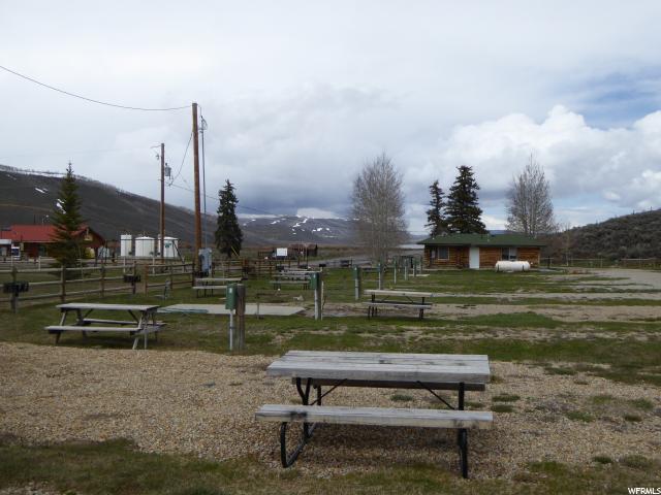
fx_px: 687
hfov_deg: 51.4
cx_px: 330
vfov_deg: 39.7
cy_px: 248
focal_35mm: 36
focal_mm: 6.3
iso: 100
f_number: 3.7
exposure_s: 1/1600
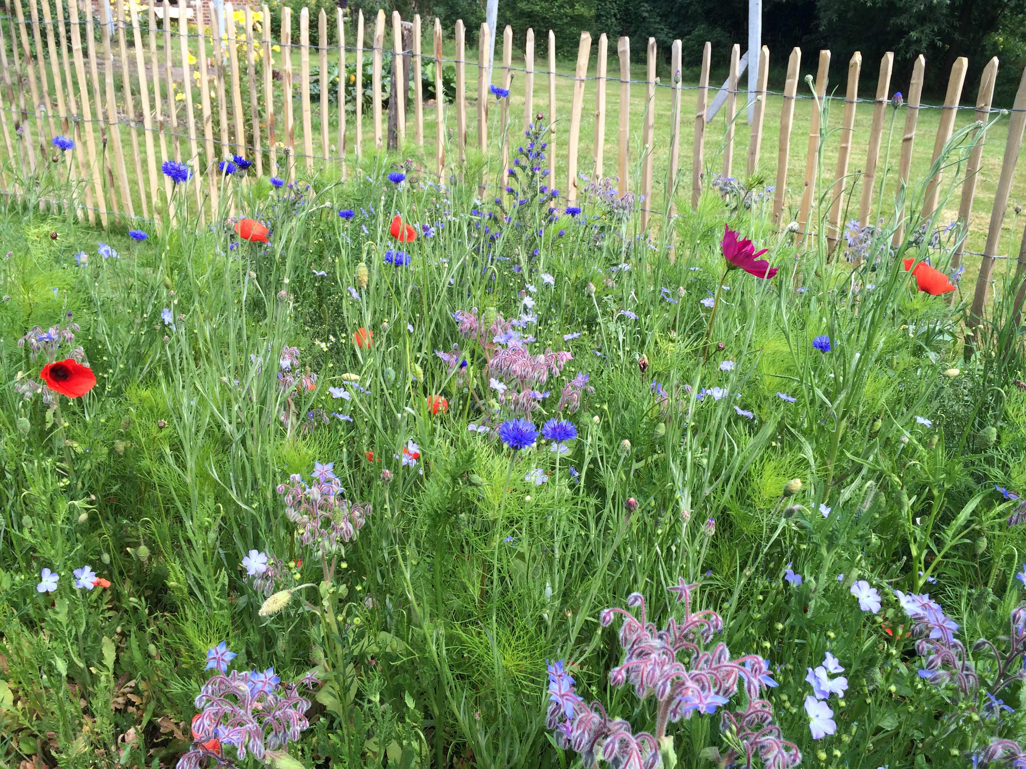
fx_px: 860
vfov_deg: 48.2
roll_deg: -1.1
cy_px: 384
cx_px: 513
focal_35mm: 29
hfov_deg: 61.7
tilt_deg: -22.9
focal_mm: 4.15
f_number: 2.2
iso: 32
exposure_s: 1/622
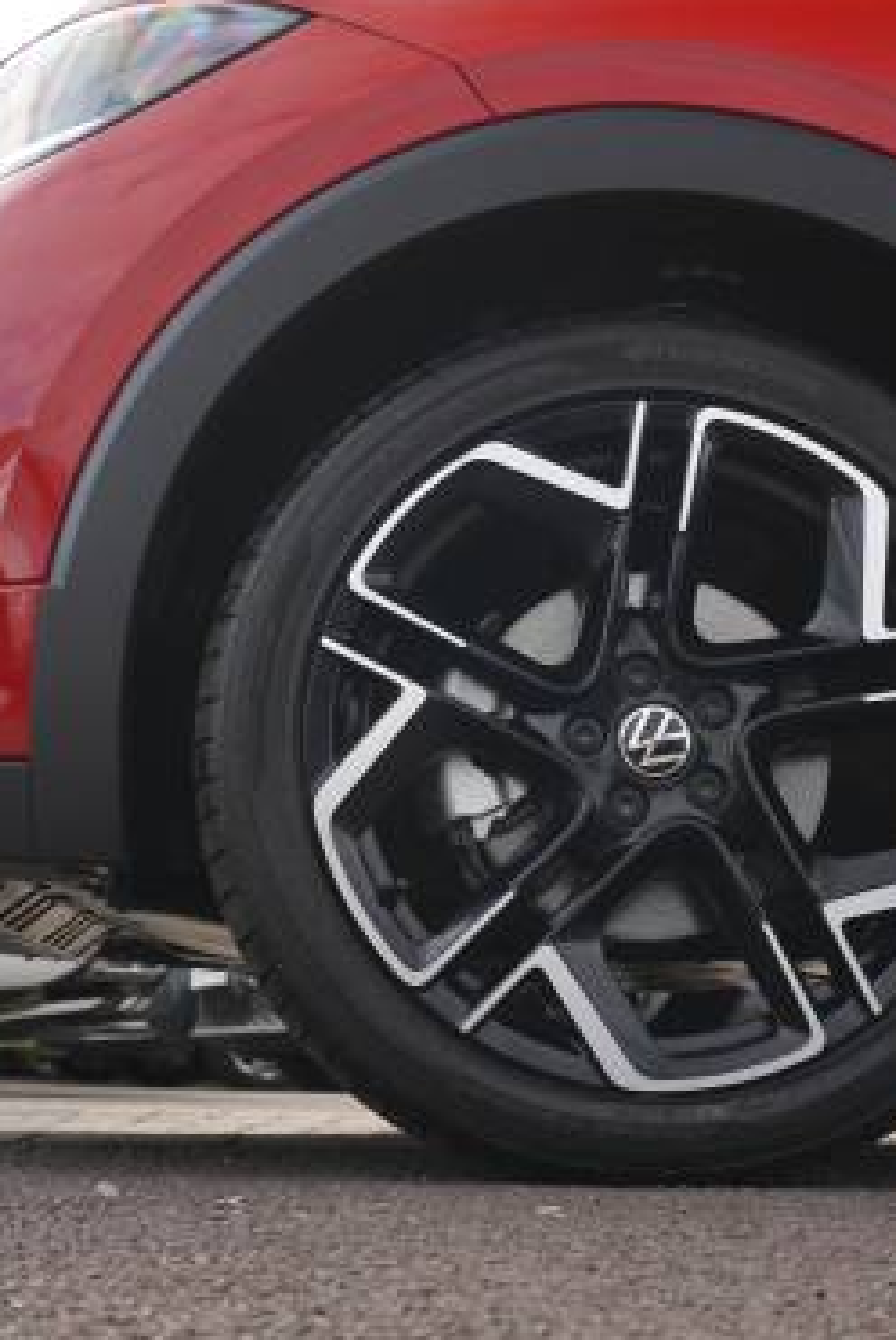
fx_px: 2310
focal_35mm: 62
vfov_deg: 32.4
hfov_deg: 21.9
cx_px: 600
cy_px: 693
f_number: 5.6
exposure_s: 1/200
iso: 200
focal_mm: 24
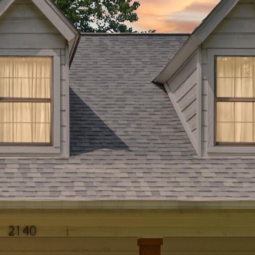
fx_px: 833
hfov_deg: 17.1
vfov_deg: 17.3
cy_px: 201
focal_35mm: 100
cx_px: 7
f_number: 9.5
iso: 1000
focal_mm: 23
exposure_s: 1/200
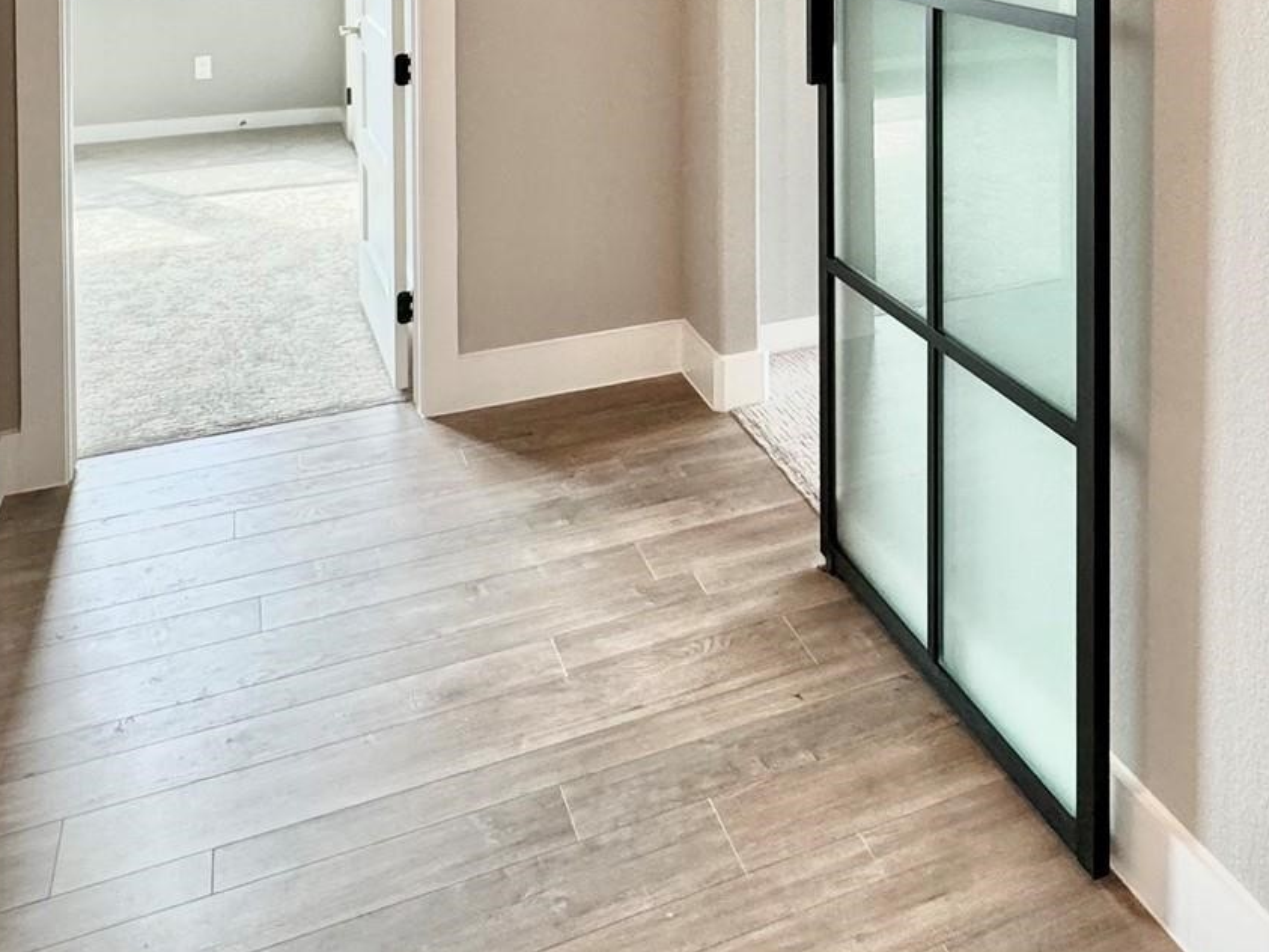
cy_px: -119
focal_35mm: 34
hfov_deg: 53.3
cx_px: 802
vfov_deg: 35.2
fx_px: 1246
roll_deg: +0.2
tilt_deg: -0.7
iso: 200
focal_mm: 2.22
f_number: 2.2
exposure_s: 1/120
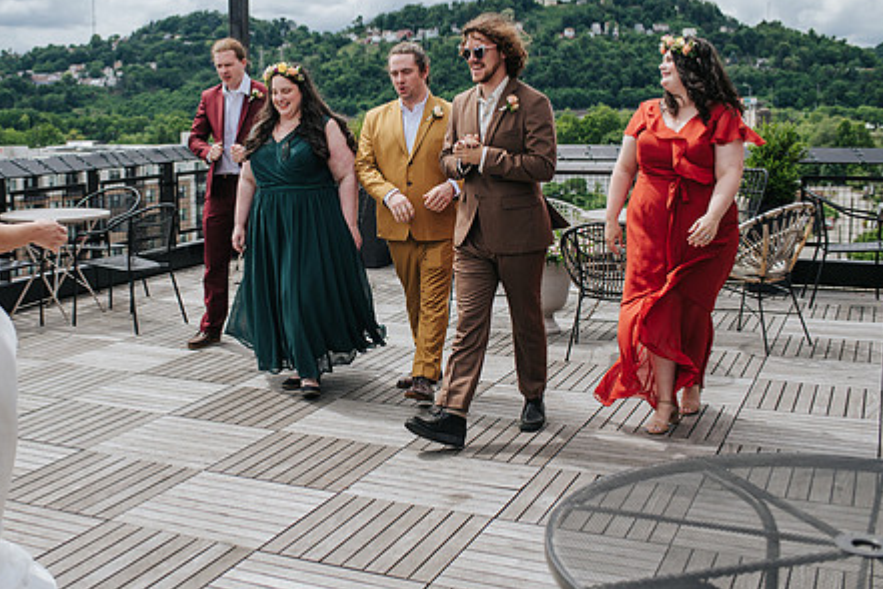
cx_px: 324
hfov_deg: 42.4
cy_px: 260
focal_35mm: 46
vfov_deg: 29.2
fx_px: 1128
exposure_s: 1/1250
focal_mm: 35
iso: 125
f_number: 3.5
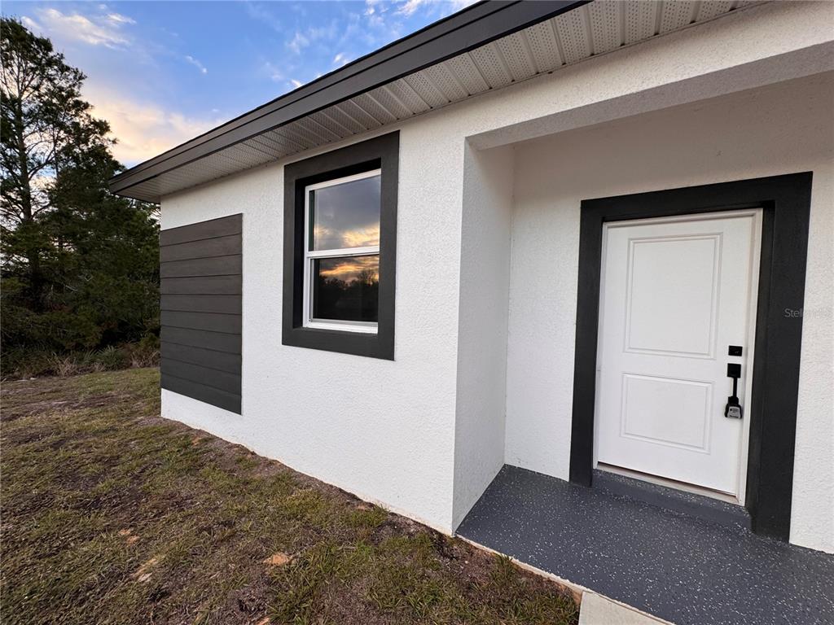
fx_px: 337
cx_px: 417
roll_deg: -1.7
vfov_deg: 85.7
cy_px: 312
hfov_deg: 102.1
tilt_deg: -1.4
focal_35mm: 14
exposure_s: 1/114
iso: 40
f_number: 2.2
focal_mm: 2.22
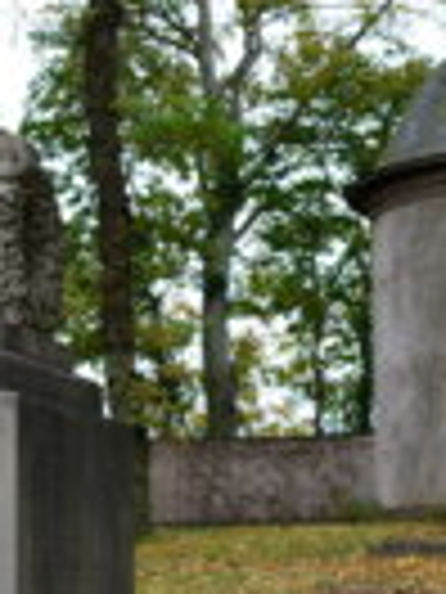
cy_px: 380
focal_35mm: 102
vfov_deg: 19.2
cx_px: 171
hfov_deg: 14.5
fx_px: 1752
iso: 100
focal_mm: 35
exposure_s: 1/200
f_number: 4
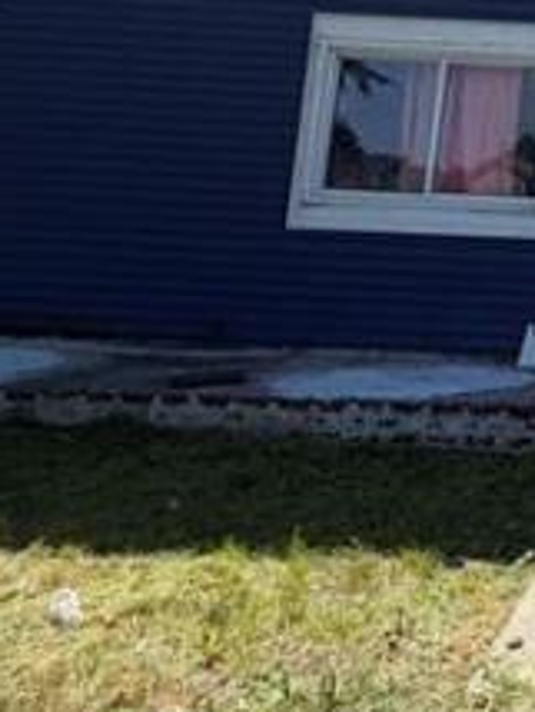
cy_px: 43
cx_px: 834
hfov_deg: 23.6
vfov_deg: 37.2
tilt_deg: +8.3
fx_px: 967
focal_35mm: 47
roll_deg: -2.6
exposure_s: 1/770
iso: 32
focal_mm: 2.22
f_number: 2.2
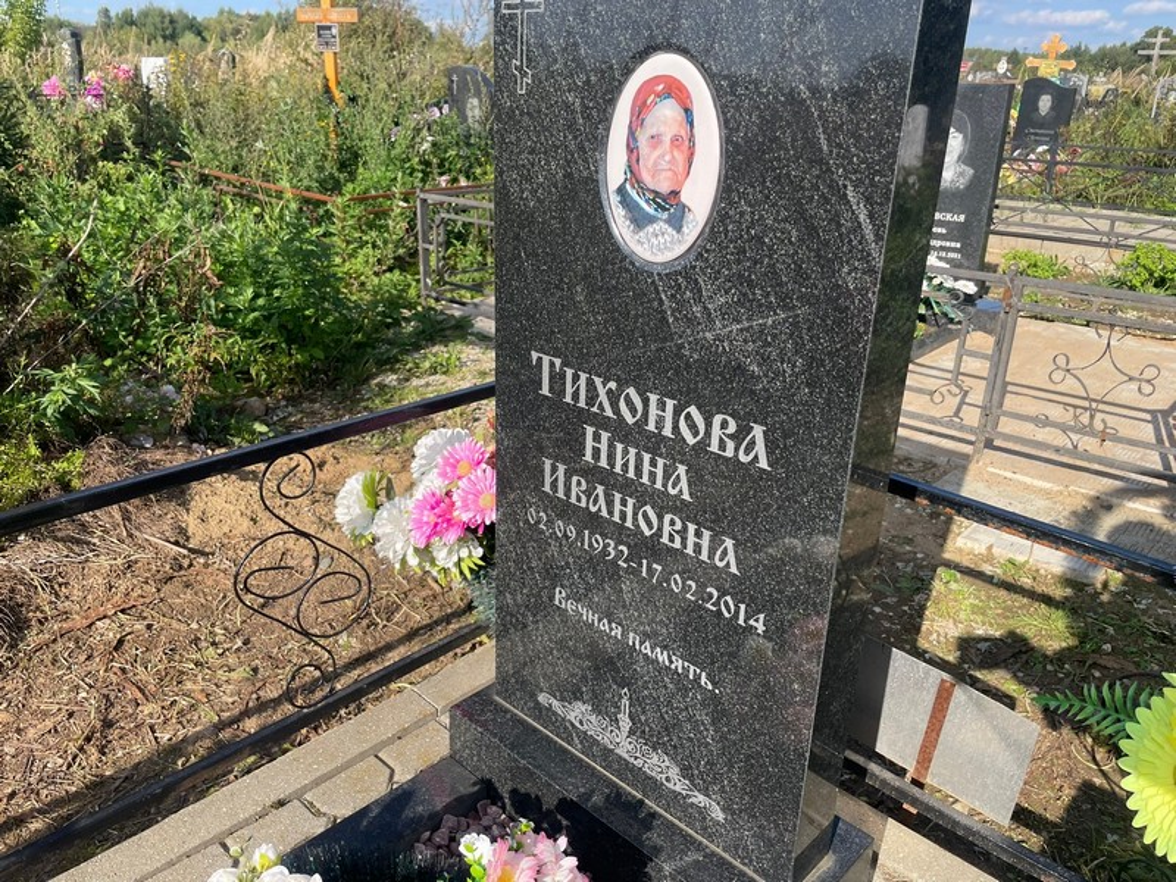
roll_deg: -0.4
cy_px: 441
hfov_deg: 67.3
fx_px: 883
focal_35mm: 26
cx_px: 588
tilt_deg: -20.1
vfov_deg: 53.1
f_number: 1.6
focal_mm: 4.2
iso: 32
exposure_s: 1/2092
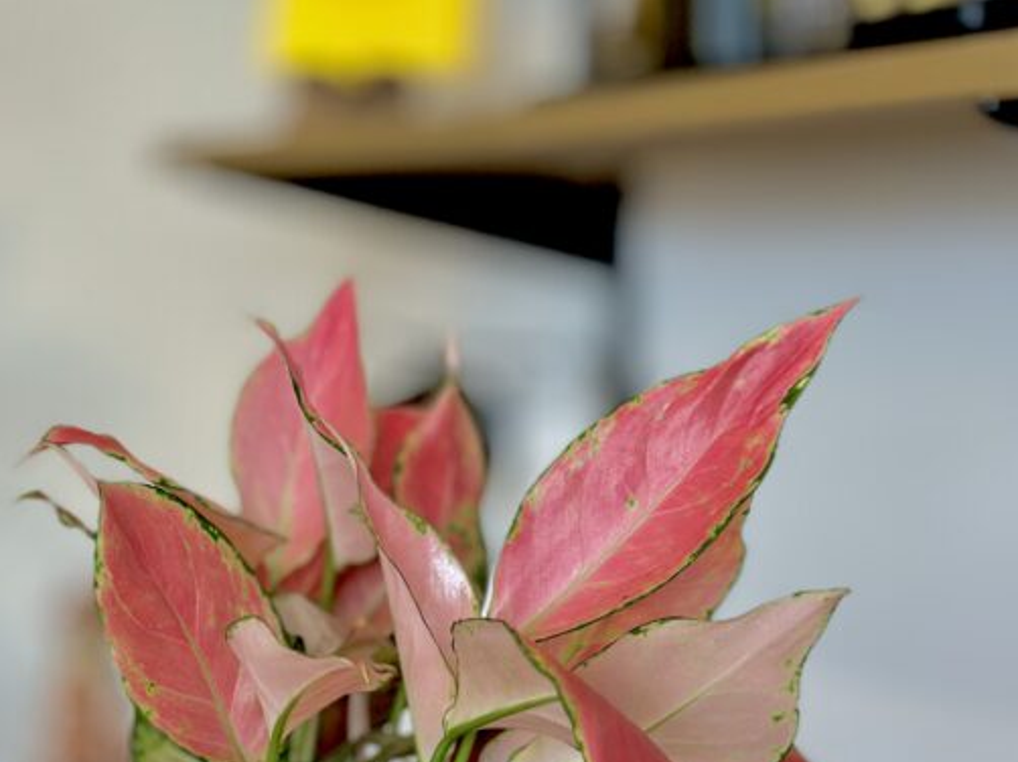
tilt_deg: -10.3
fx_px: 2881
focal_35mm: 98
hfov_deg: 20.0
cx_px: 373
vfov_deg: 14.8
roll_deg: -0.4
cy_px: 809
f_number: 1.78
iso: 64
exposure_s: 1/120
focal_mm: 6.86
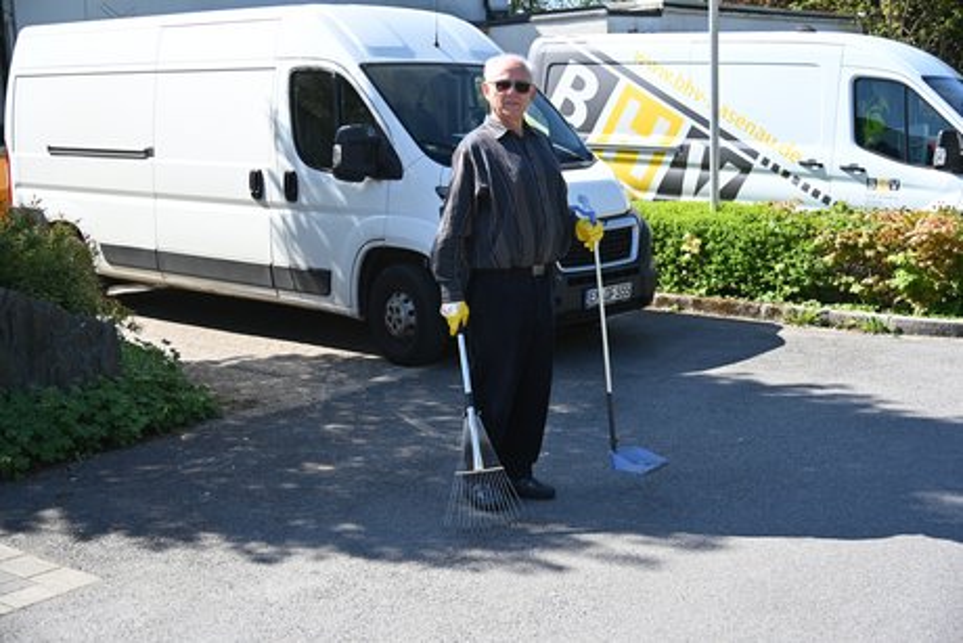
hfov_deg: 41.9
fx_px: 1258
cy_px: 322
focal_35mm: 47
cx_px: 482
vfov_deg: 28.7
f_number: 5.6
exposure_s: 1/250
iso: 125
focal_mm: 47
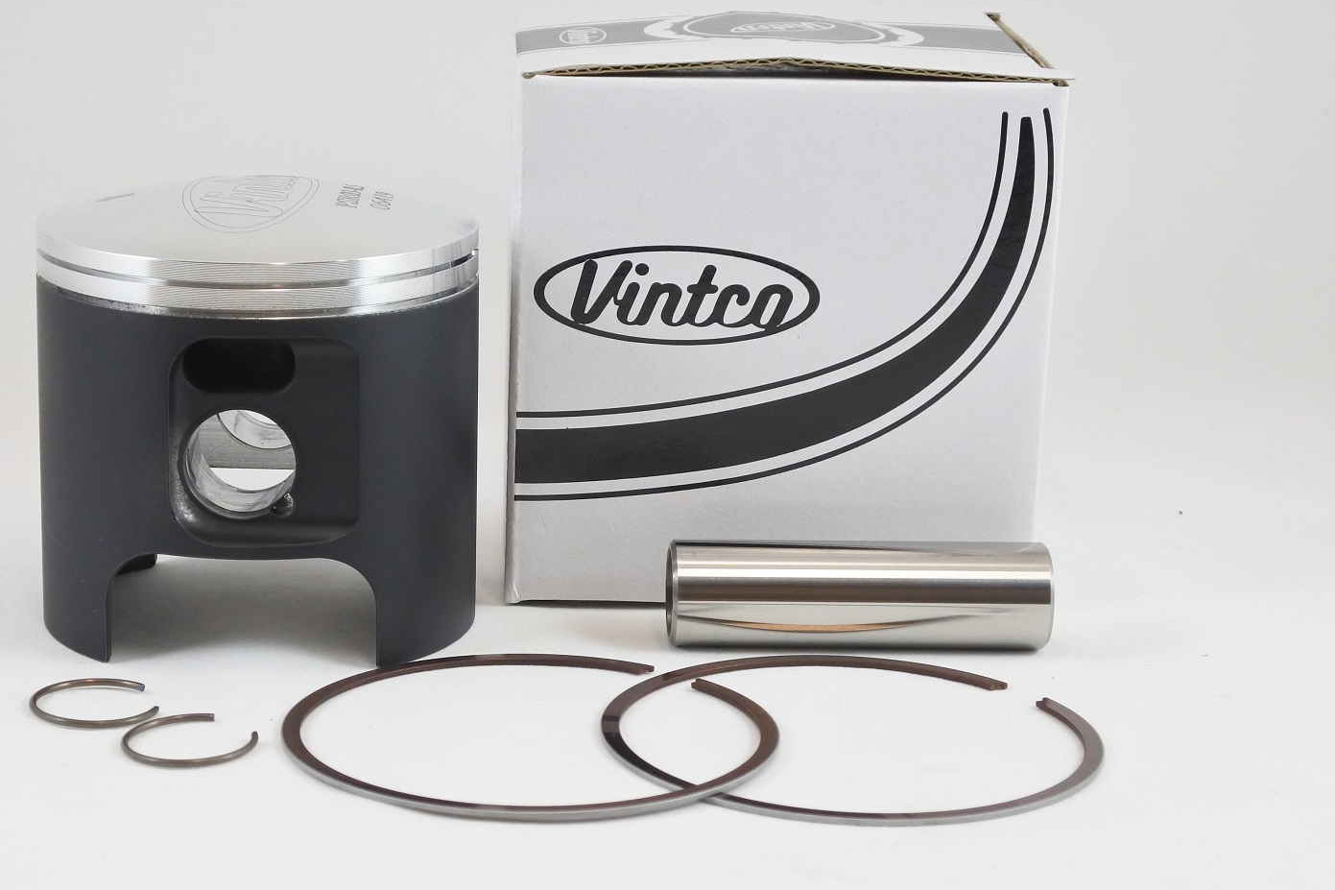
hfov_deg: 33.3
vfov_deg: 22.6
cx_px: 530
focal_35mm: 60
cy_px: 408
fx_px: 2225
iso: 500
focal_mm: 17.6
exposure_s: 1/125
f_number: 4.5
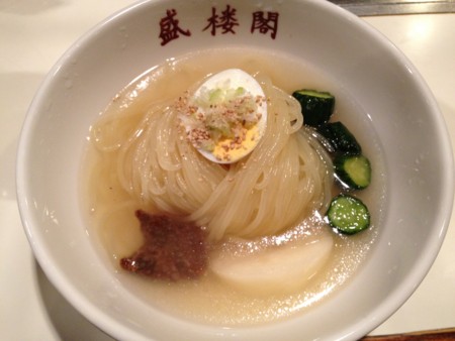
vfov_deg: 40.7
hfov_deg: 52.6
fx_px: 460
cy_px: 170
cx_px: 228
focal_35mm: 35
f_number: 2.4
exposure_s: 1/20
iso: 200
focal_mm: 4.28
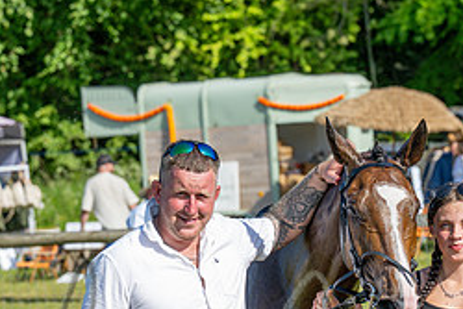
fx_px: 2471
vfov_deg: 7.1
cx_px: 432
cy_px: 399
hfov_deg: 10.6
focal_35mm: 192
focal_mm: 71
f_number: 4
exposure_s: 1/1600
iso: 200
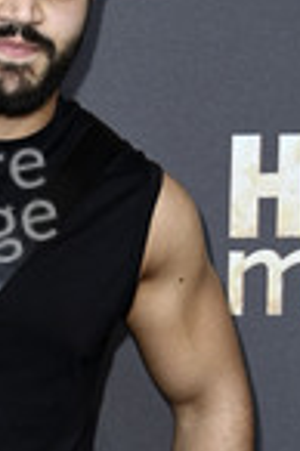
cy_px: 377
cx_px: -12
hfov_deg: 7.7
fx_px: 2230
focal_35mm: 178
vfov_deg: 11.5
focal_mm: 65
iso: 400
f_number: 5.6
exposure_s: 1/250
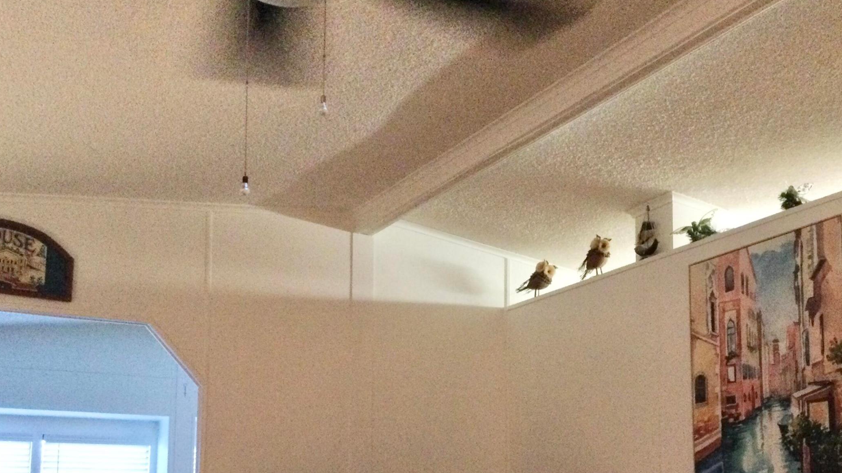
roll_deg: -2.4
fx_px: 1049
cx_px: 469
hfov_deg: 43.7
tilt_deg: +7.3
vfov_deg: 24.9
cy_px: 400
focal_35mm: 47
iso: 320
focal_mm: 3.3
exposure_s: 1/15
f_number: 2.4
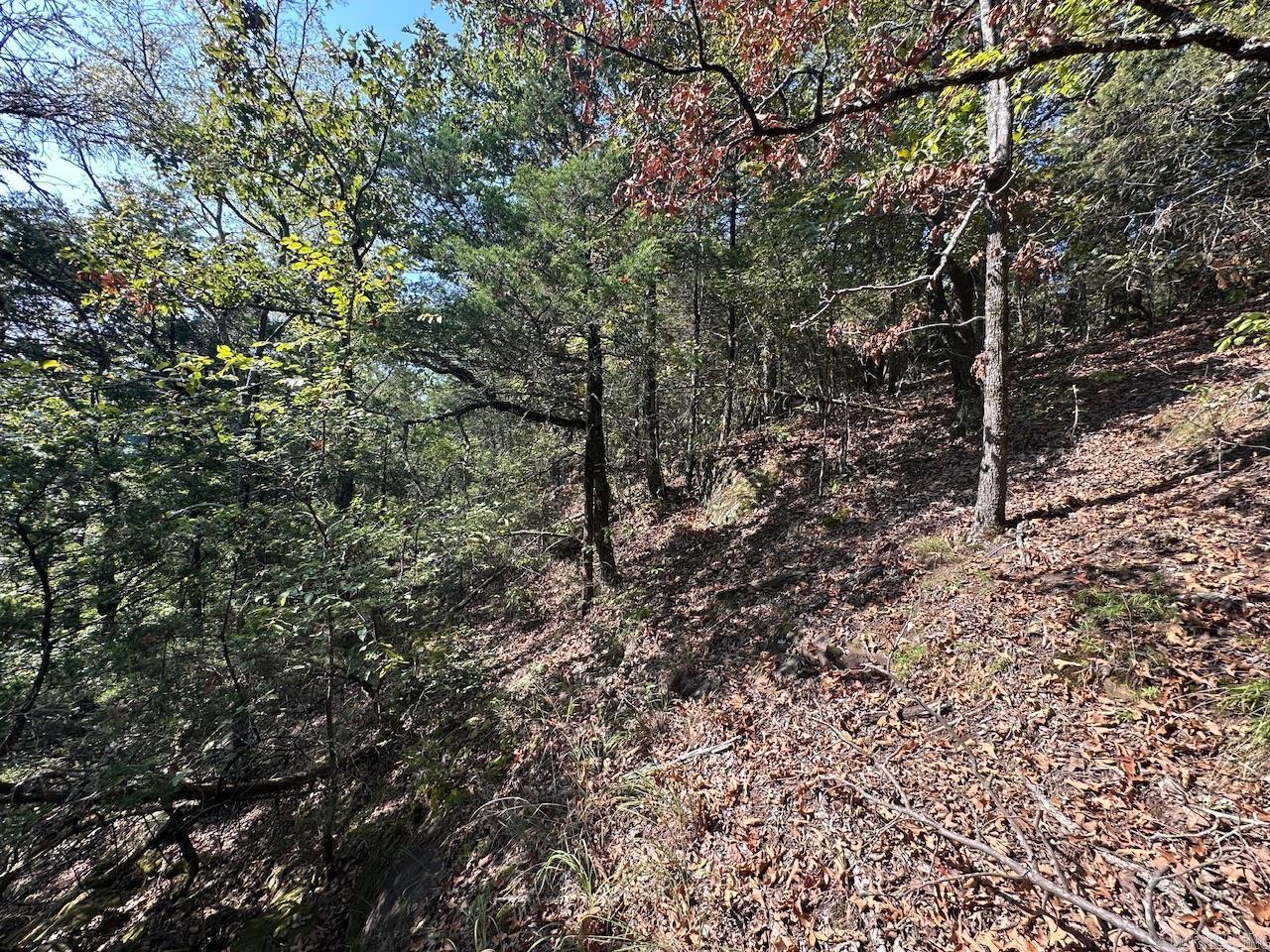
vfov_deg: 85.7
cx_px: 635
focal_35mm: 14
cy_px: 476
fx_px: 514
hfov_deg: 102.1
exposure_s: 1/252
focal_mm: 2.22
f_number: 2.2
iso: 40
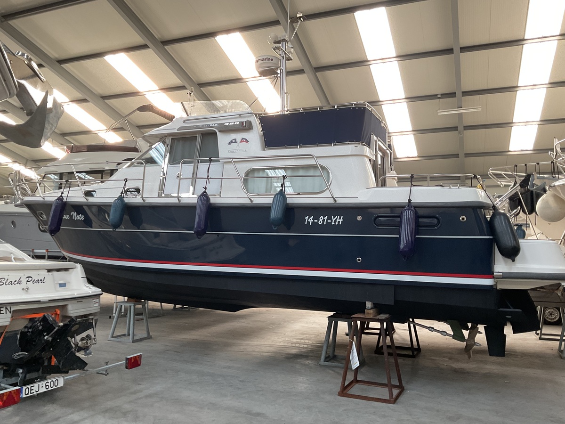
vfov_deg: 48.2
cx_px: 282
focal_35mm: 29
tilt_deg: +6.2
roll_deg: -2.5
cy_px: 212
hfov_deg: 61.7
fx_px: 473
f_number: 1.8
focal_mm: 3
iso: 160
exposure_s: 1/60
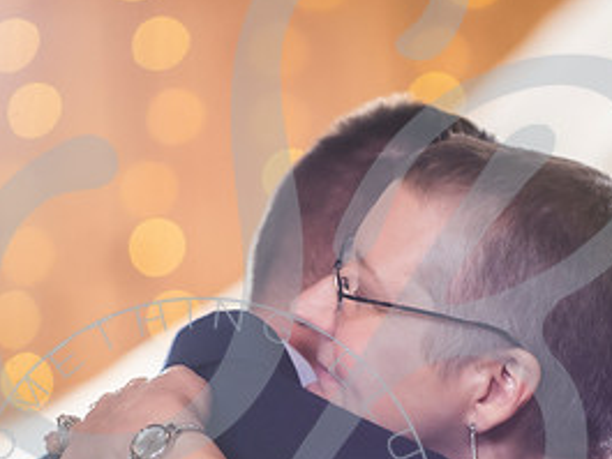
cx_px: 316
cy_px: 340
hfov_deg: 4.7
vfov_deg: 3.5
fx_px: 7447
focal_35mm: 421
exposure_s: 1/200
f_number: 2.8
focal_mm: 200
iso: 1000
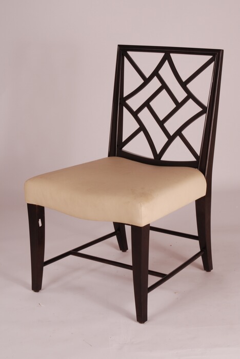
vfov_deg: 27.0
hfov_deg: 18.2
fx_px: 748
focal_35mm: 75
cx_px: 120
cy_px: 180
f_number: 18
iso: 100
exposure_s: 1/60
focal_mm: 50
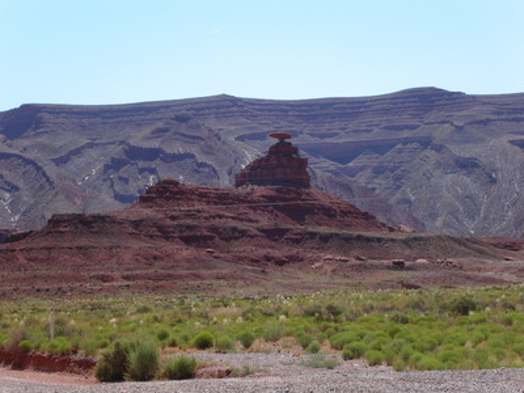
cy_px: 196
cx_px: 262
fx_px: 1726
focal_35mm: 114
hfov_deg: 17.3
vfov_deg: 13.0
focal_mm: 23.4
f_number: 8
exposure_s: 1/350
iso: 100
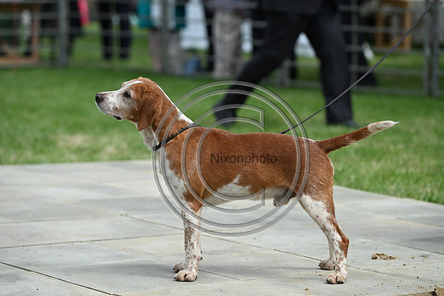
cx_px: 222
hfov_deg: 12.8
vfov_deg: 8.6
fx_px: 1974
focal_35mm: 160
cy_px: 148
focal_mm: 160
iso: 320
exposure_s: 1/1250
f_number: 4.5
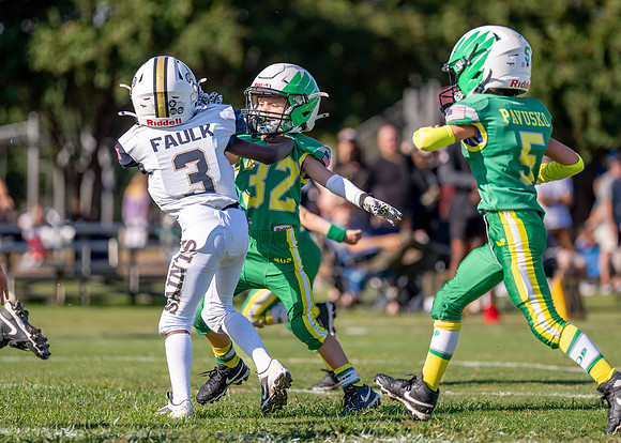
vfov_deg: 4.9
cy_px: 191
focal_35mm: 294
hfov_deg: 6.8
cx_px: 321
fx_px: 5191
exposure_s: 1/4000
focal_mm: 200
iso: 250
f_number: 2.8
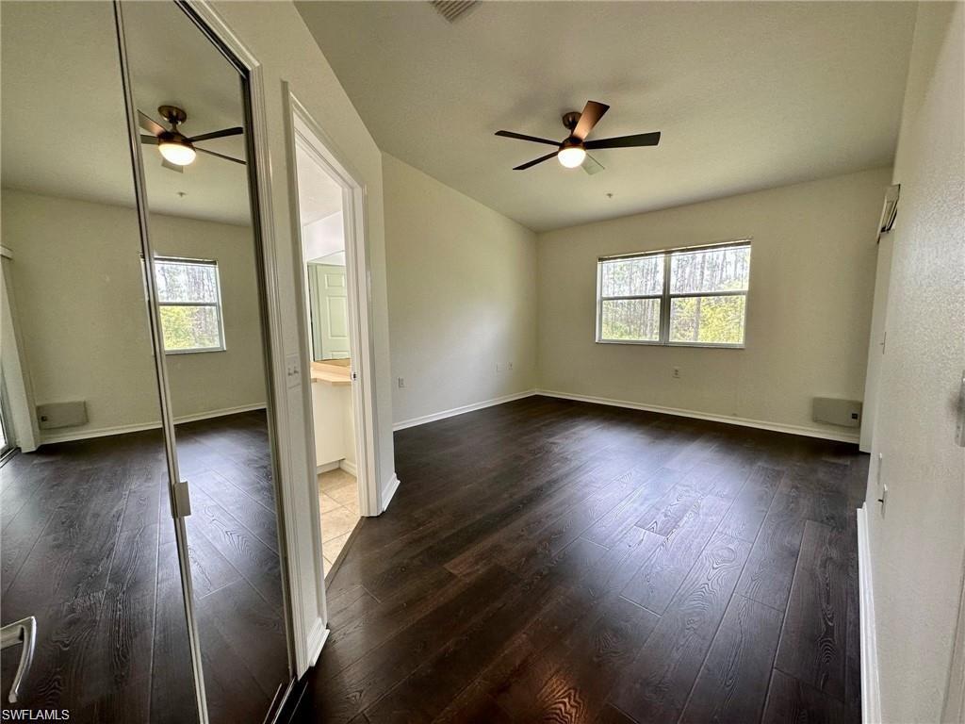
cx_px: 482
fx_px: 390
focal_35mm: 14
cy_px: 362
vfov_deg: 85.7
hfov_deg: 102.1
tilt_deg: -6.7
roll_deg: +0.7
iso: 100
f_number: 2.2
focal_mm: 2.22
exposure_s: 1/120
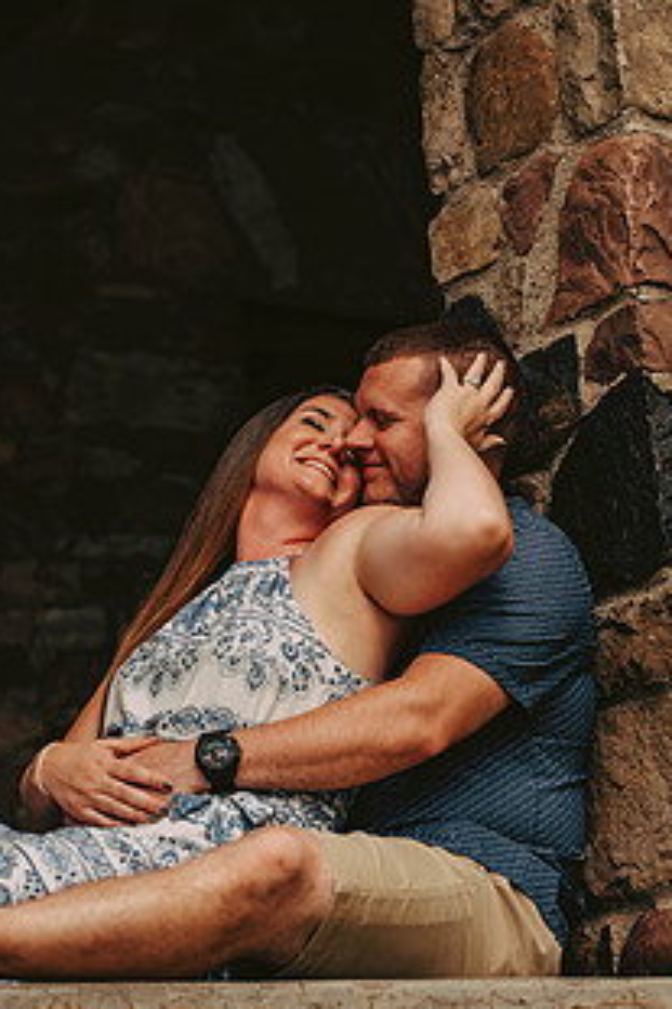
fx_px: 3167
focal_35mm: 113
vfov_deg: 18.1
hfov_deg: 12.1
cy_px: 568
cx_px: 312
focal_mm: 78
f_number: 2.8
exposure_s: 1/160
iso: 320
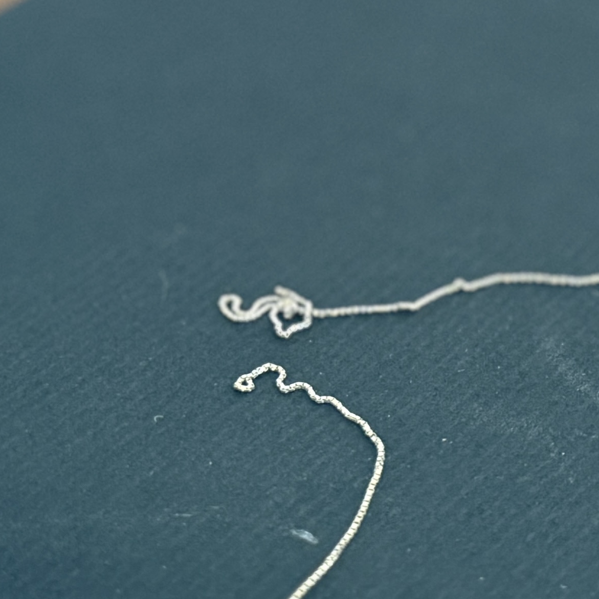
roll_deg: +4.5
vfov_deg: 55.6
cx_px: 359
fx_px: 568
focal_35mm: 29
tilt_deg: -40.8
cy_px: 298
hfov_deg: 55.2
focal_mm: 6.76
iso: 800
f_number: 1.78
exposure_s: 1/60
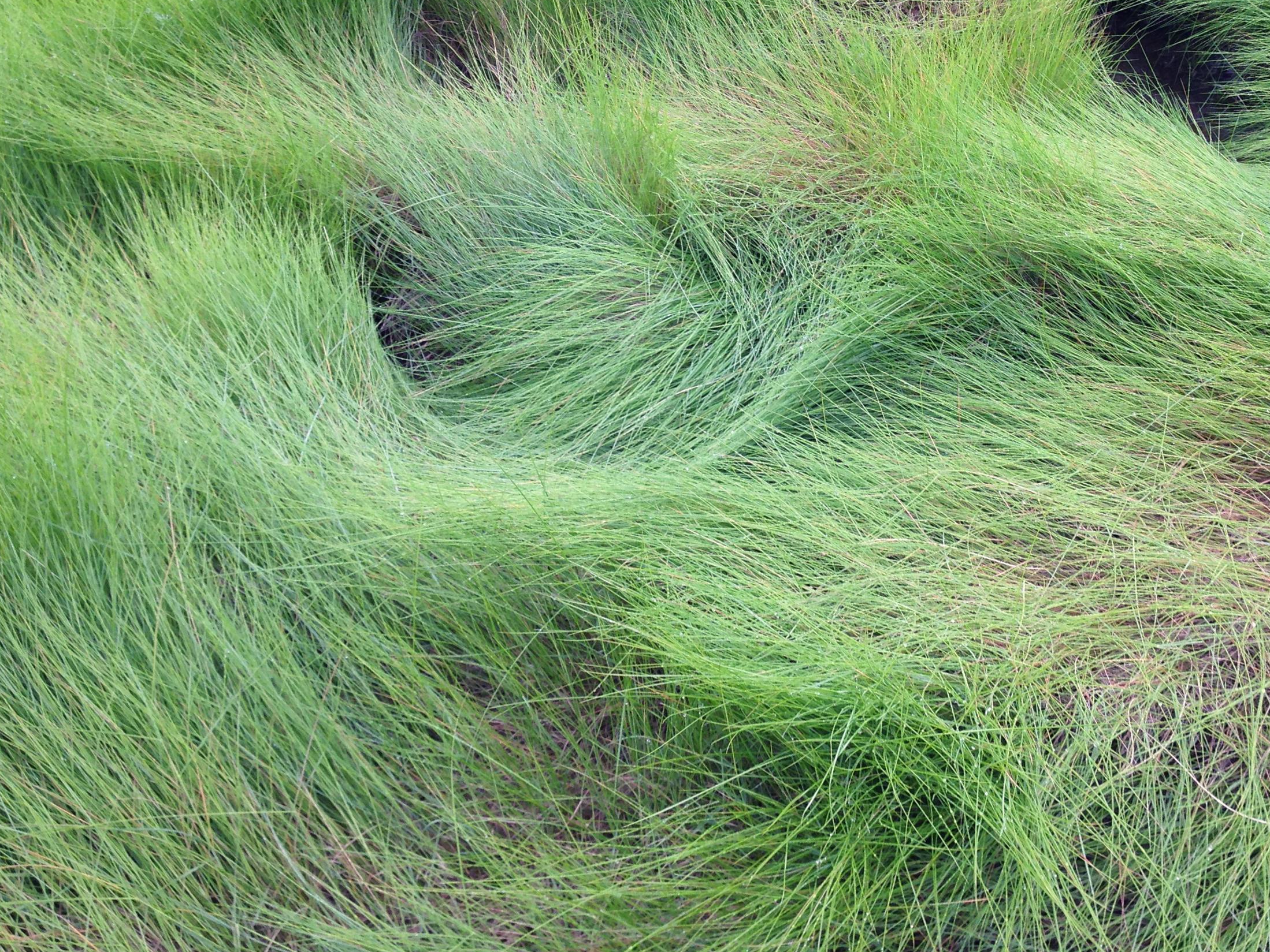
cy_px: 256
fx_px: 1798
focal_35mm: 49
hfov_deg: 38.7
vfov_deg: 29.3
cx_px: 790
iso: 50
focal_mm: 4.12
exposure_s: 1/120
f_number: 2.4
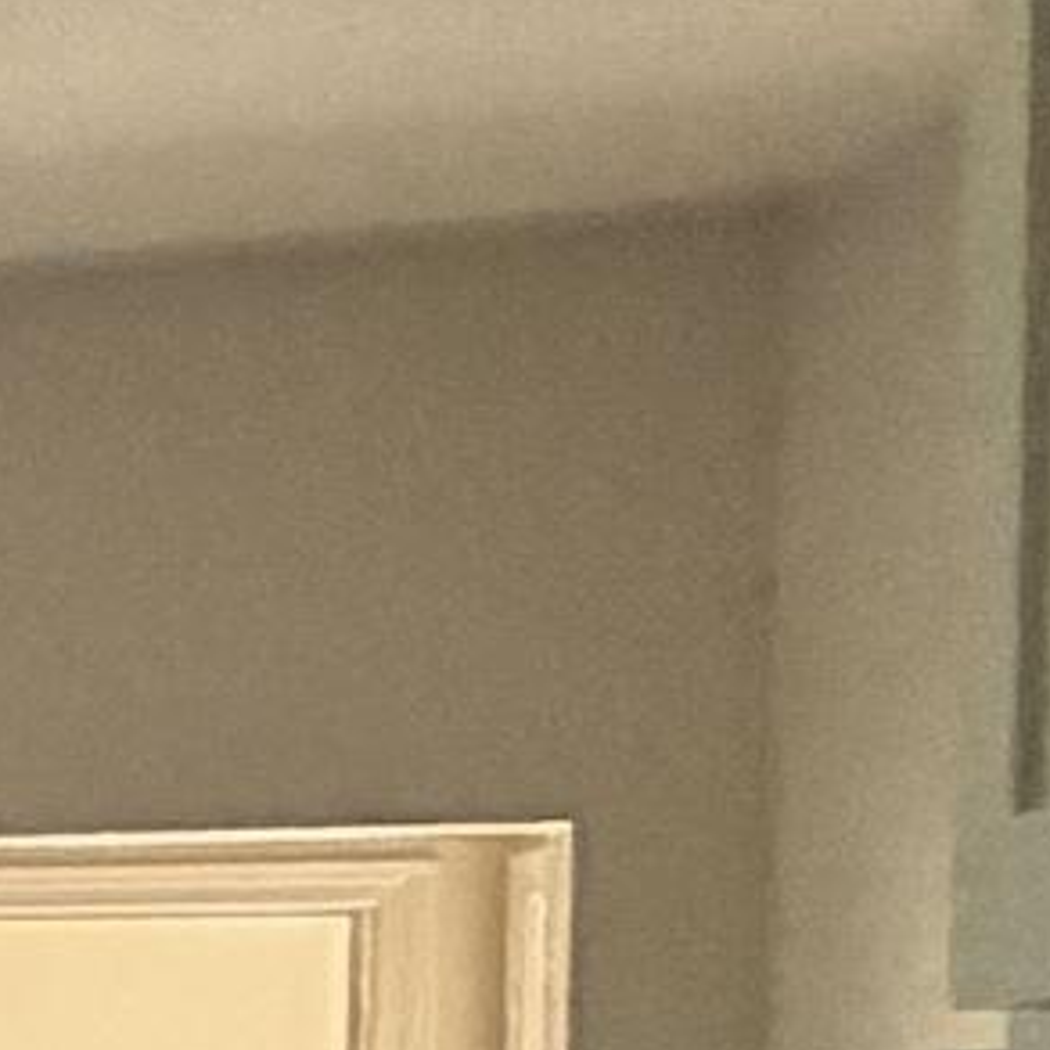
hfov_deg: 6.3
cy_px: 1187
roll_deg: -1.0
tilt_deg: +0.0
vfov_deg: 13.1
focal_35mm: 130
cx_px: -4279
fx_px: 4461
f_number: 2.2
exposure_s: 1/121
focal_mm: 2.22
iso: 320
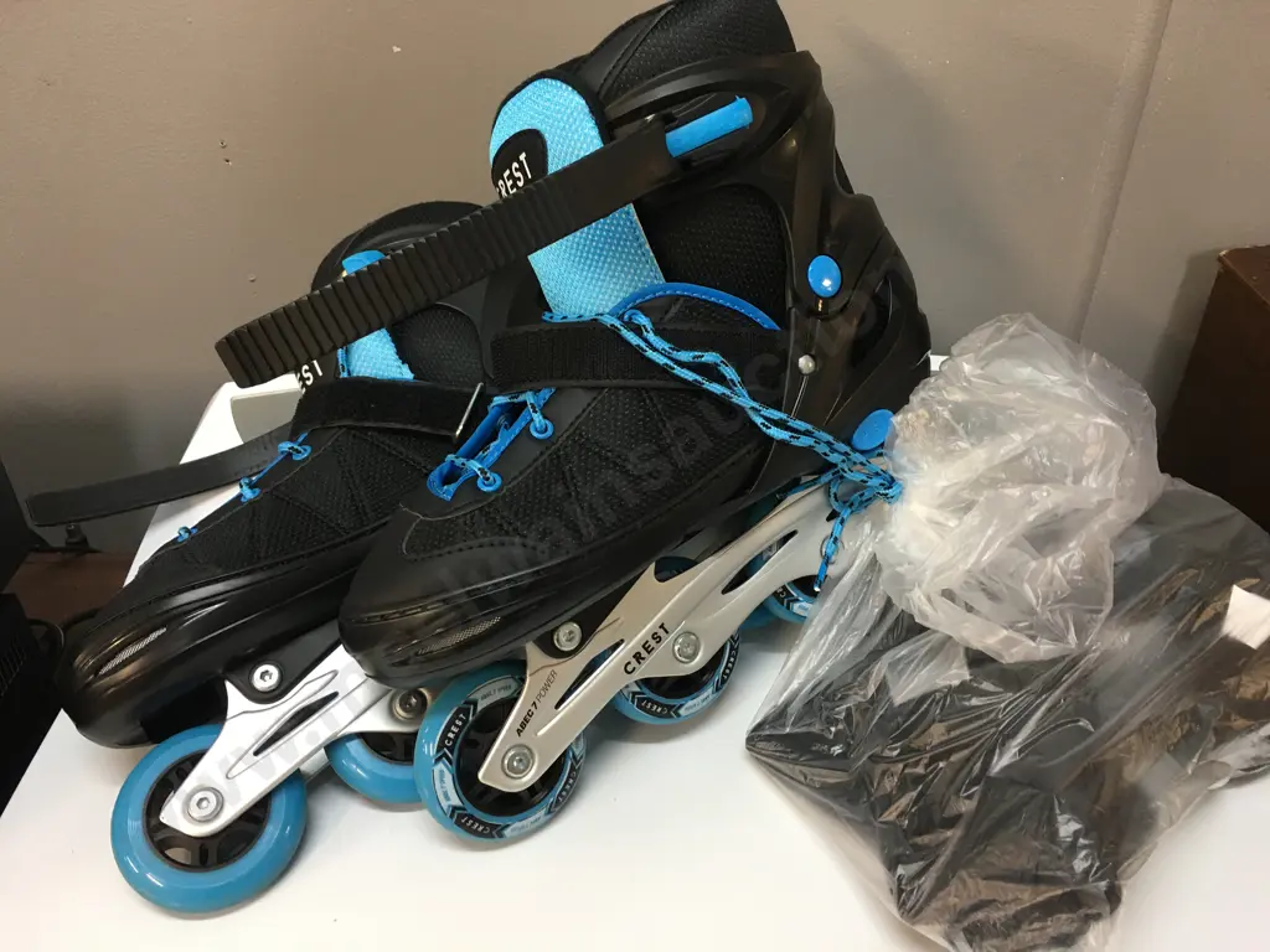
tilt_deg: -34.4
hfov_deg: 61.7
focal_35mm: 29
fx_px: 1064
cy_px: 476
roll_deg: -0.2
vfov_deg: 48.2
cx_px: 635
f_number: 2.2
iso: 64
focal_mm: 4.15
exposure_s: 1/17
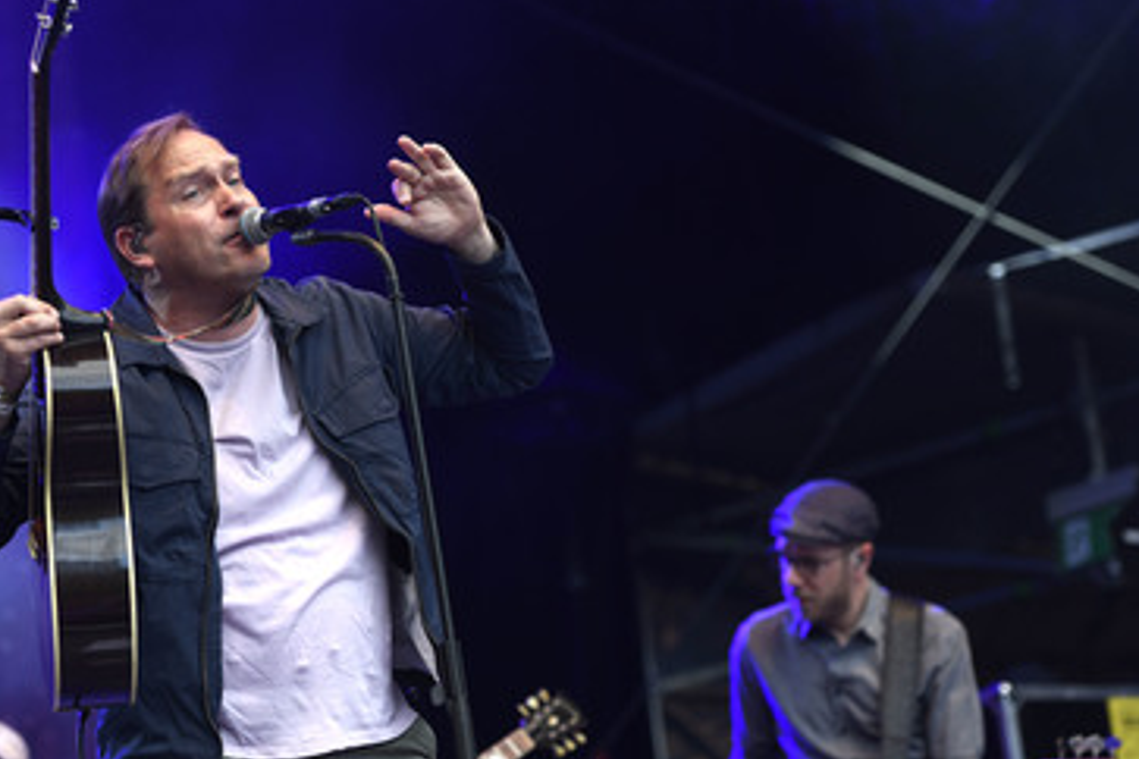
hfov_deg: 14.2
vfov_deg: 9.5
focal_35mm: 144
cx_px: 453
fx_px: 4556
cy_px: 405
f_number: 3.5
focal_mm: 116
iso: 800
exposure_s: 1/500
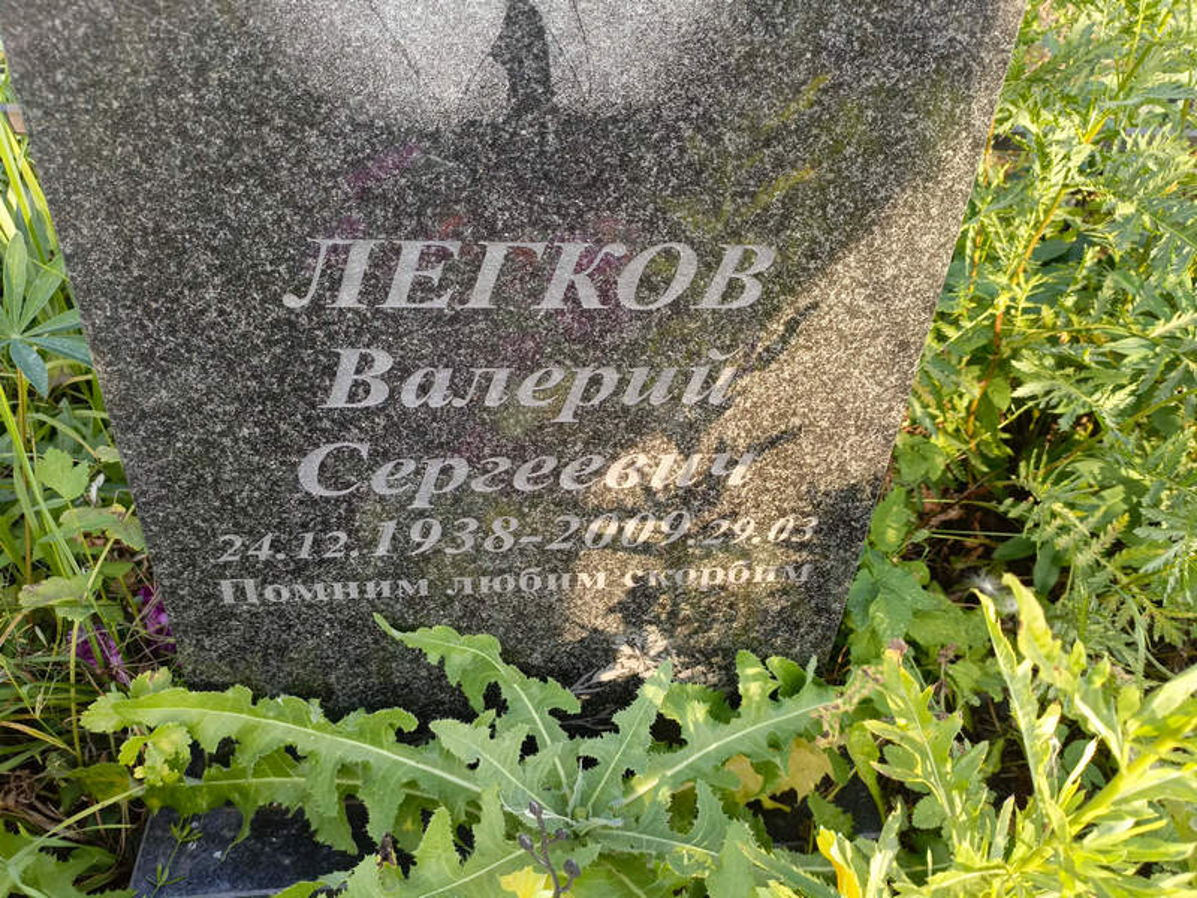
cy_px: 449
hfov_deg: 69.4
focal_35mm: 25
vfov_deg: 54.9
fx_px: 864
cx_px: 598
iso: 154
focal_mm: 4.76
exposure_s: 1/100
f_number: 1.69
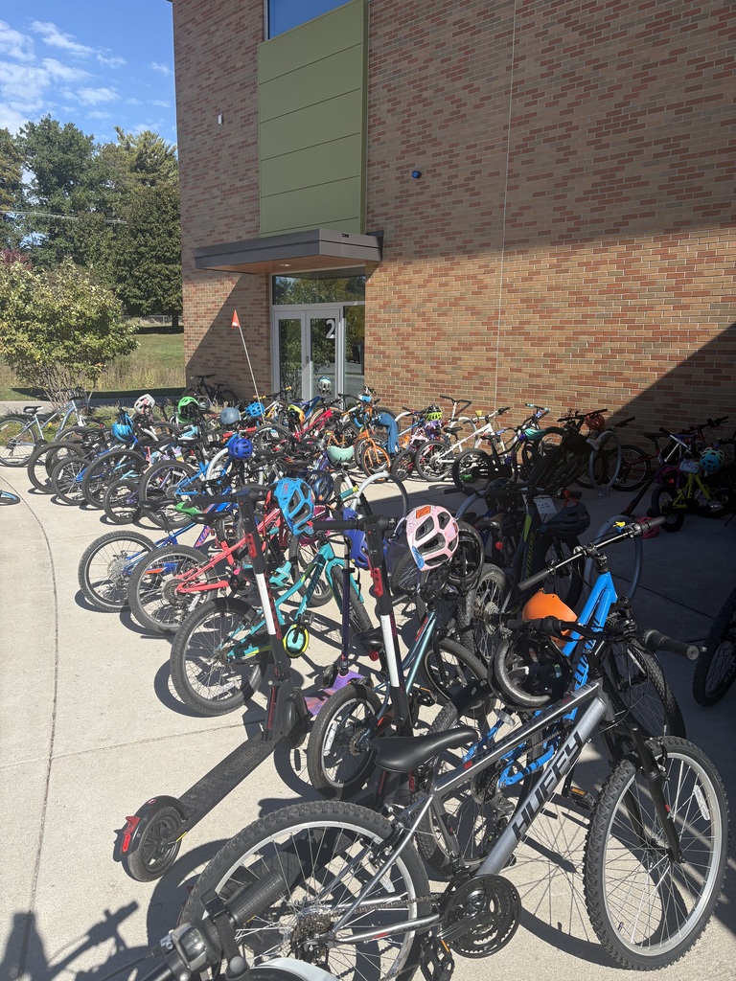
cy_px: 490
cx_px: 368
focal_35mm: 26
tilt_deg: -10.1
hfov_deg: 53.1
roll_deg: -0.1
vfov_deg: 67.3
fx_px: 737
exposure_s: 1/2865
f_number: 1.6
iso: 50
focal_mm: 5.96
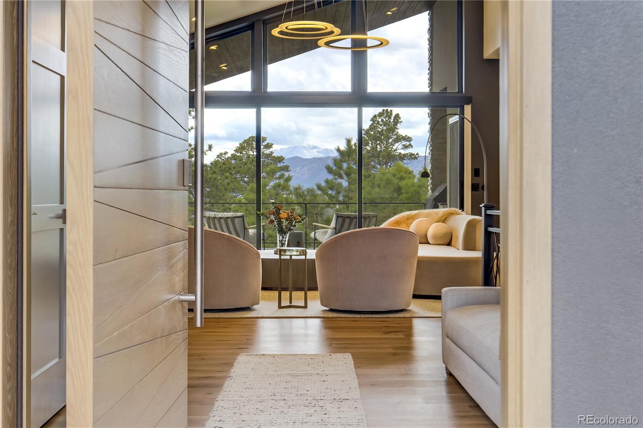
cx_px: 322
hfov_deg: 41.1
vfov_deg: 28.1
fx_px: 857
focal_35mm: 48
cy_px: 214
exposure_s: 1/50
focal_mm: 32
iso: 250
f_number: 7.1
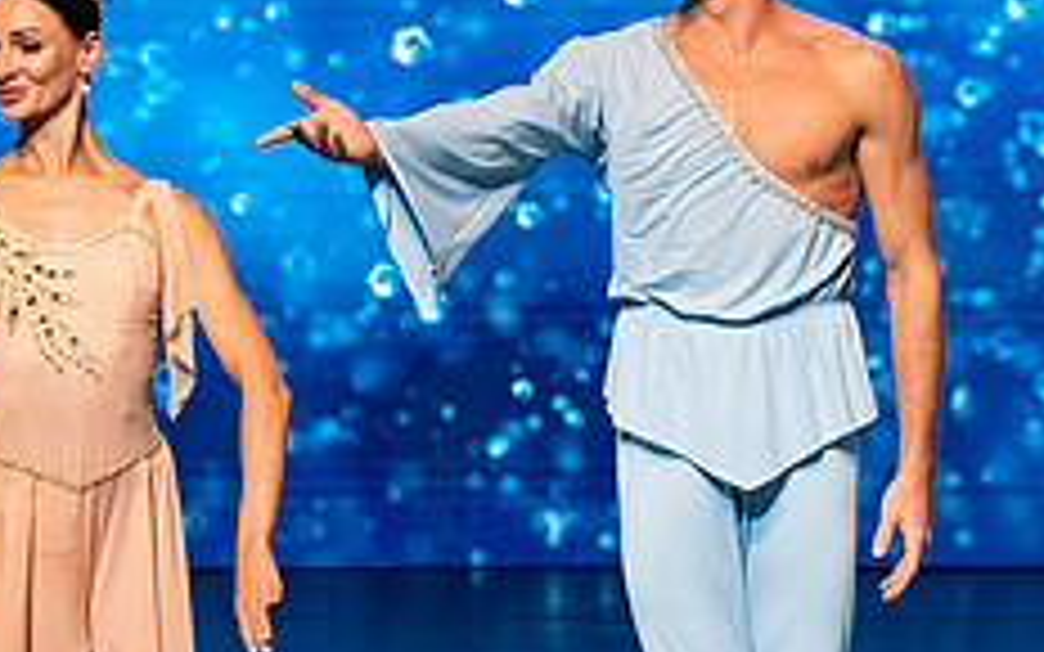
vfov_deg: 1.5
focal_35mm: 878
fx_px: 24981
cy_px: 453
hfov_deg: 2.4
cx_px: 457
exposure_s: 1/400
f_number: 6.3
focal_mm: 300
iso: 6400
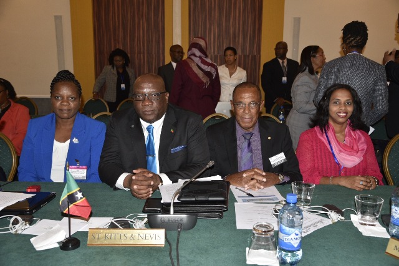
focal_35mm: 34
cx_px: 200
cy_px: 133
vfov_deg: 38.9
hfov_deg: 55.8
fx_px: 377
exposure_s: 1/60
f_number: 4.5
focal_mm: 34
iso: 640
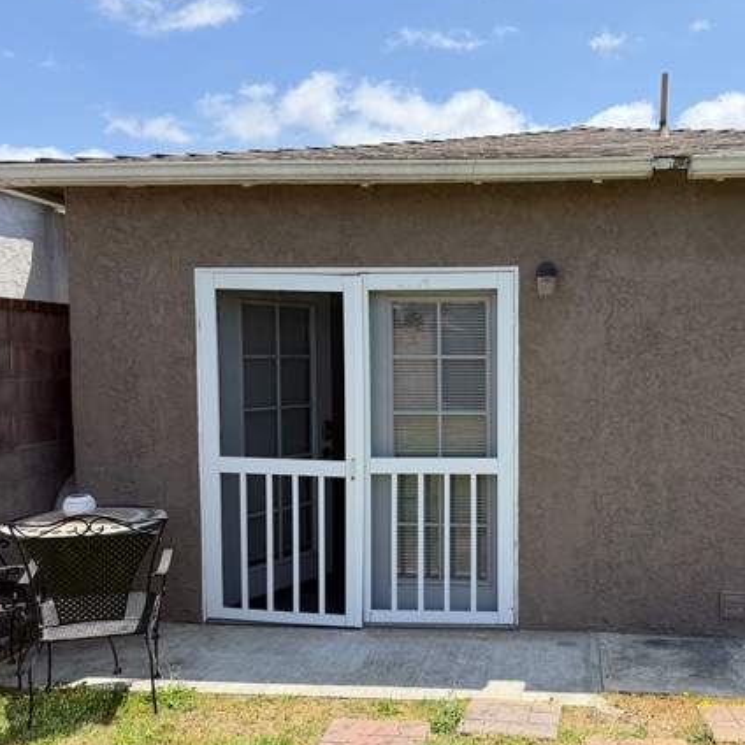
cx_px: 506
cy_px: 397
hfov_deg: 50.1
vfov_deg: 51.1
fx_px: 779
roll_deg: -0.1
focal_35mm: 32
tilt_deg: -2.5
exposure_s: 1/3759
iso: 100
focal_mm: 6.76
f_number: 1.78
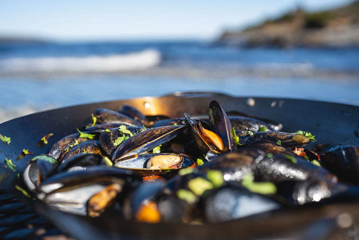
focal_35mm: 35
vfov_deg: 37.9
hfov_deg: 54.4
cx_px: 180
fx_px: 349
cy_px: 120
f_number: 2.8
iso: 250
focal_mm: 35
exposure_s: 1/2000
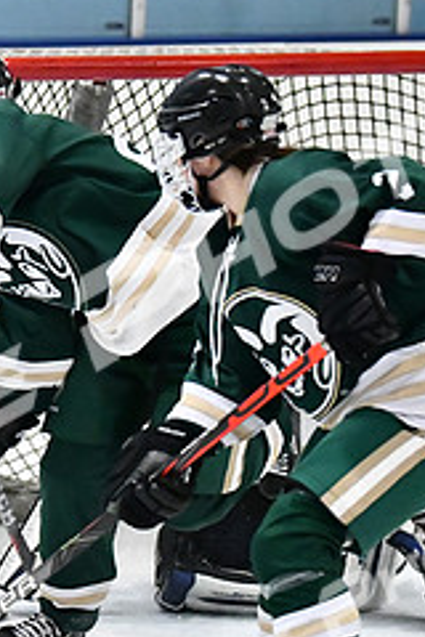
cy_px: 410
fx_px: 7065
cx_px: -72
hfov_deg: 3.4
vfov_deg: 5.2
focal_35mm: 399
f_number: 2.8
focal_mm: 110
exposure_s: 1/1250
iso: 8000
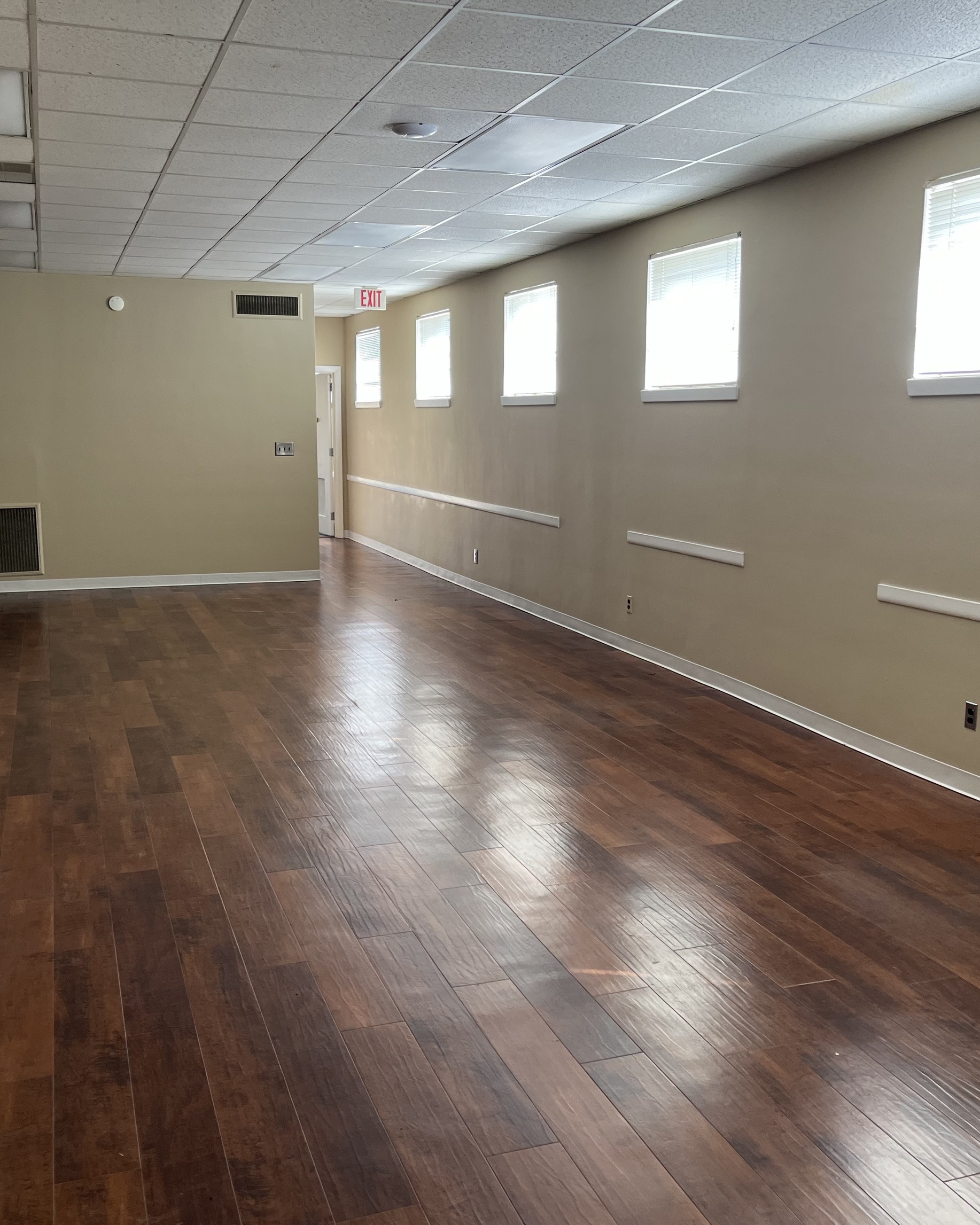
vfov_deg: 52.8
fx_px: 1233
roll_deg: +0.5
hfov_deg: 43.3
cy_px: 615
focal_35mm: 34
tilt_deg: -10.3
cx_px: 477
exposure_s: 1/121
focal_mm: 5.1
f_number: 1.6
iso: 100
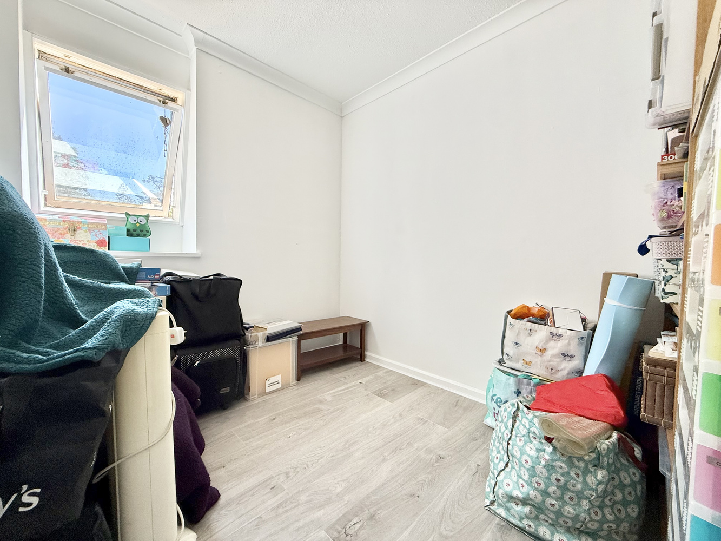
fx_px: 292
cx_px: 360
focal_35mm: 14
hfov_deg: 102.1
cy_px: 270
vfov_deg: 85.7
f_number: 2.2
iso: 200
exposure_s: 1/99
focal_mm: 2.22
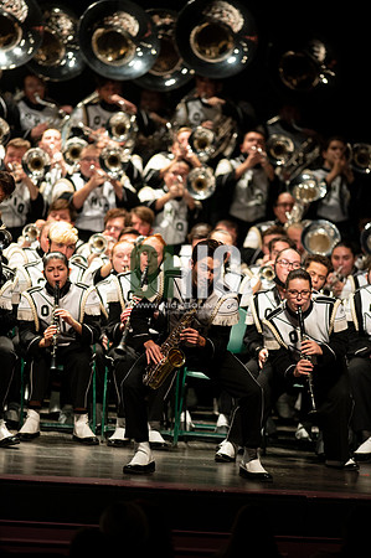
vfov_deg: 6.9
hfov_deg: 4.6
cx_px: 186
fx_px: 4648
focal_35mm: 300
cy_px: 279
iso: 3200
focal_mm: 300
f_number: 2.8
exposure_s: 1/500
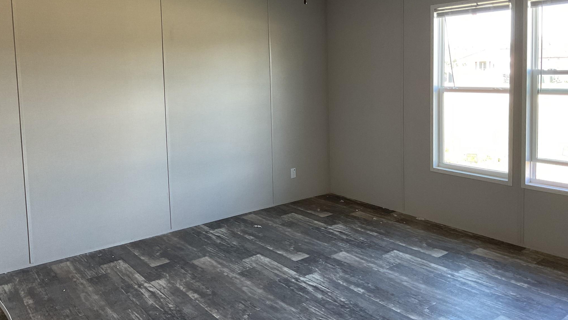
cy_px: 111
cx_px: 286
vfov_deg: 36.4
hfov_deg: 61.0
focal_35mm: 32
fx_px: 482
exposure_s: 1/60
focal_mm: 3
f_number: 1.8
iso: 64
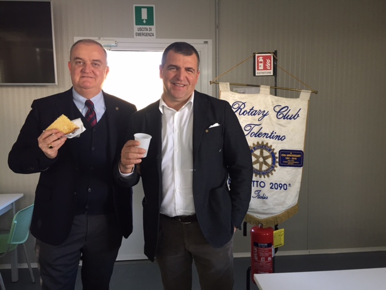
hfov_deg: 61.7
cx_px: 193
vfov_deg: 48.2
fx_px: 323
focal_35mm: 29
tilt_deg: -4.7
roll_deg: +1.0
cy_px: 145
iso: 50
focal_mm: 4.15
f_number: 2.2
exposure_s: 1/33
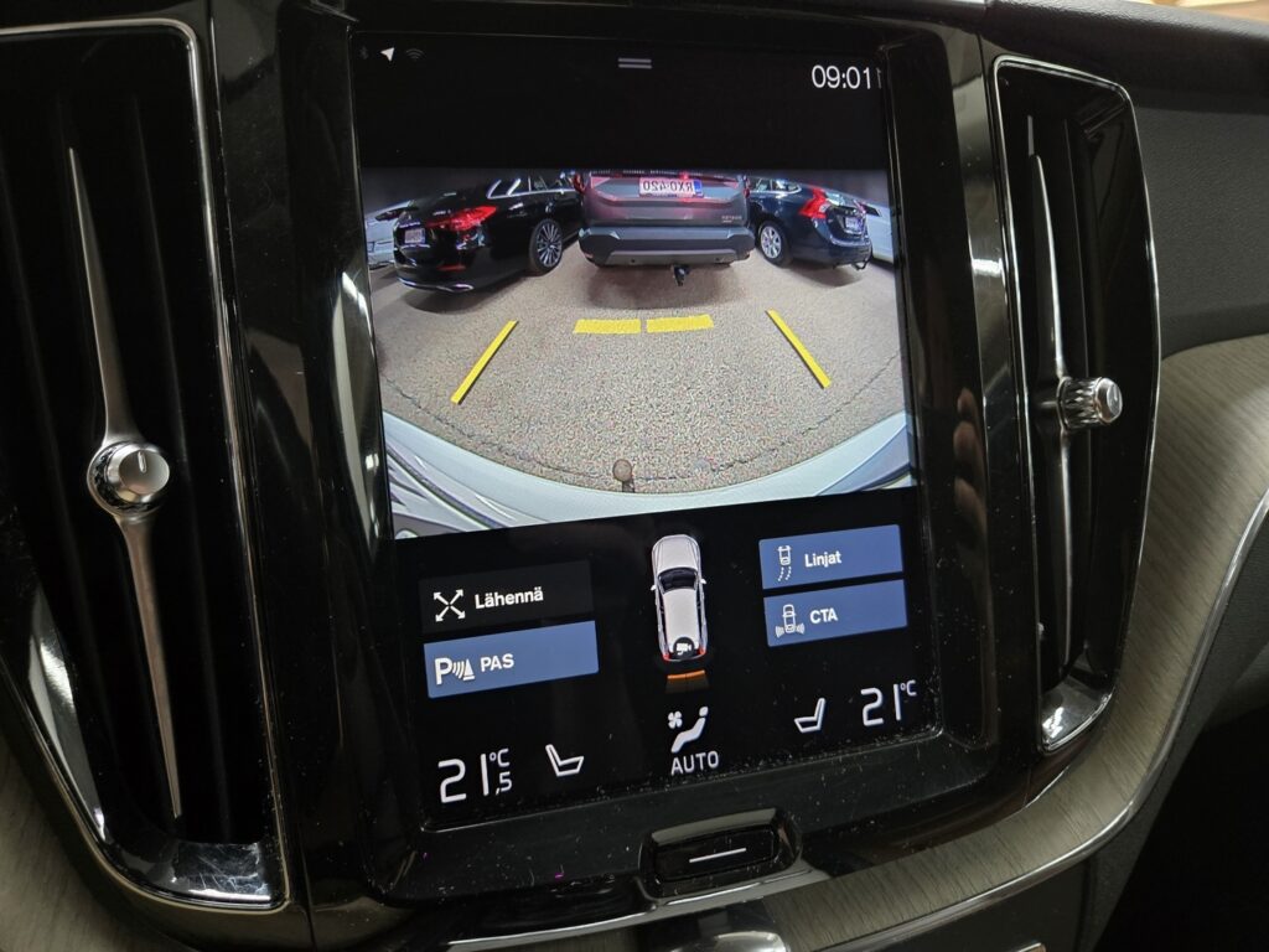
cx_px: 634
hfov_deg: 73.9
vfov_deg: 58.9
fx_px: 843
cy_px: 476
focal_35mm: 23
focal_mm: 5.4
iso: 320
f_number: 1.8
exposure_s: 1/31.8
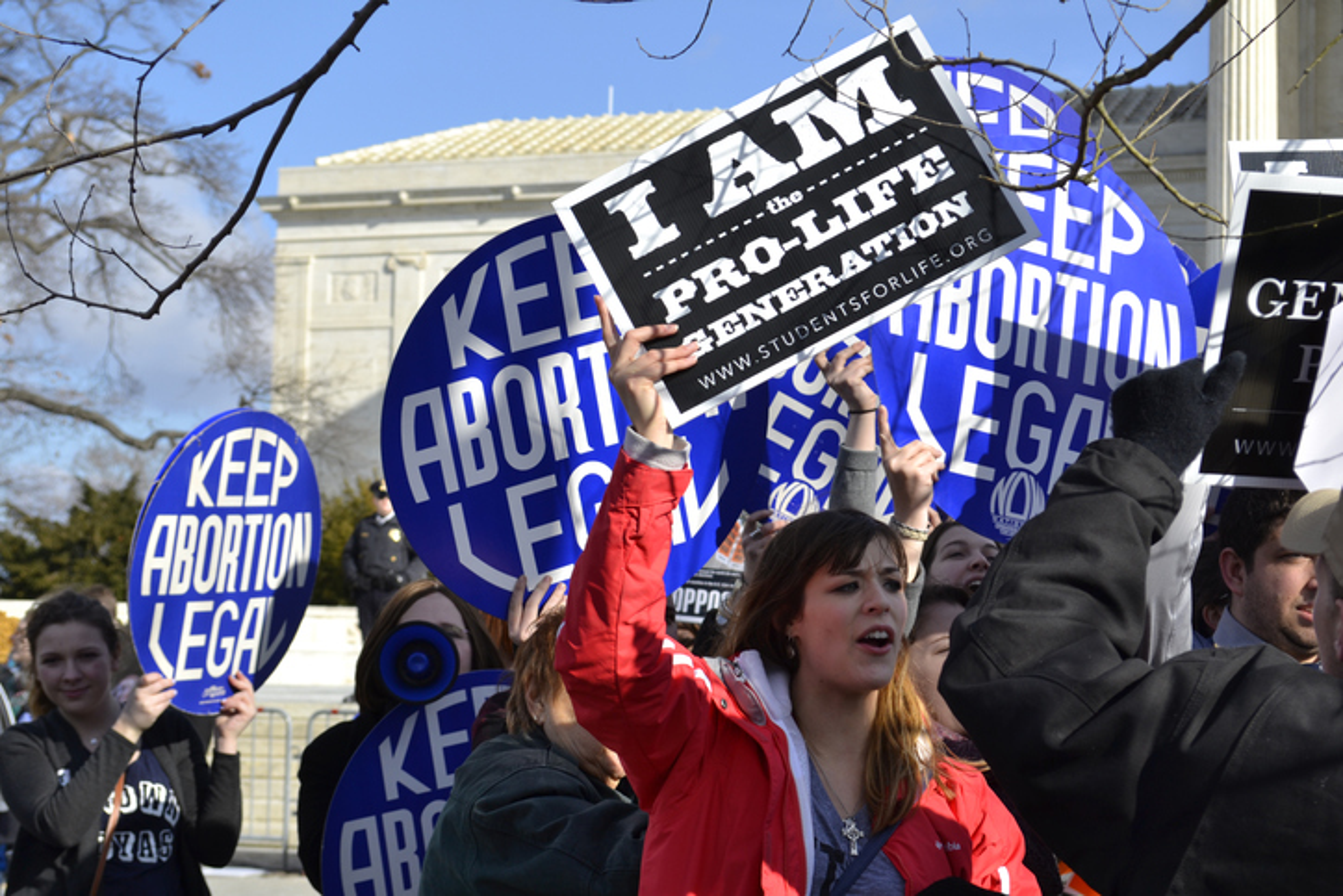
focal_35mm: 72
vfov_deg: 18.9
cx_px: 672
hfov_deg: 28.1
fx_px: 2686
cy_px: 448
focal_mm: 48
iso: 100
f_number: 8
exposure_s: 1/250
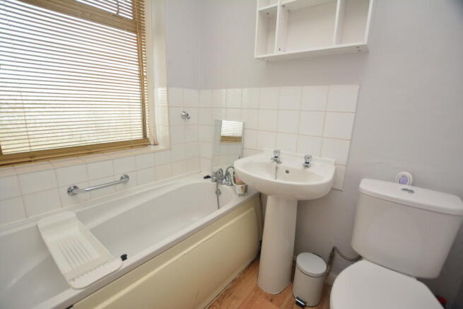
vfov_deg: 77.4
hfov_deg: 100.4
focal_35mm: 15
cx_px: 232
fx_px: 193
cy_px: 154
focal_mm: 10
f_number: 4
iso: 320
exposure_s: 1/60
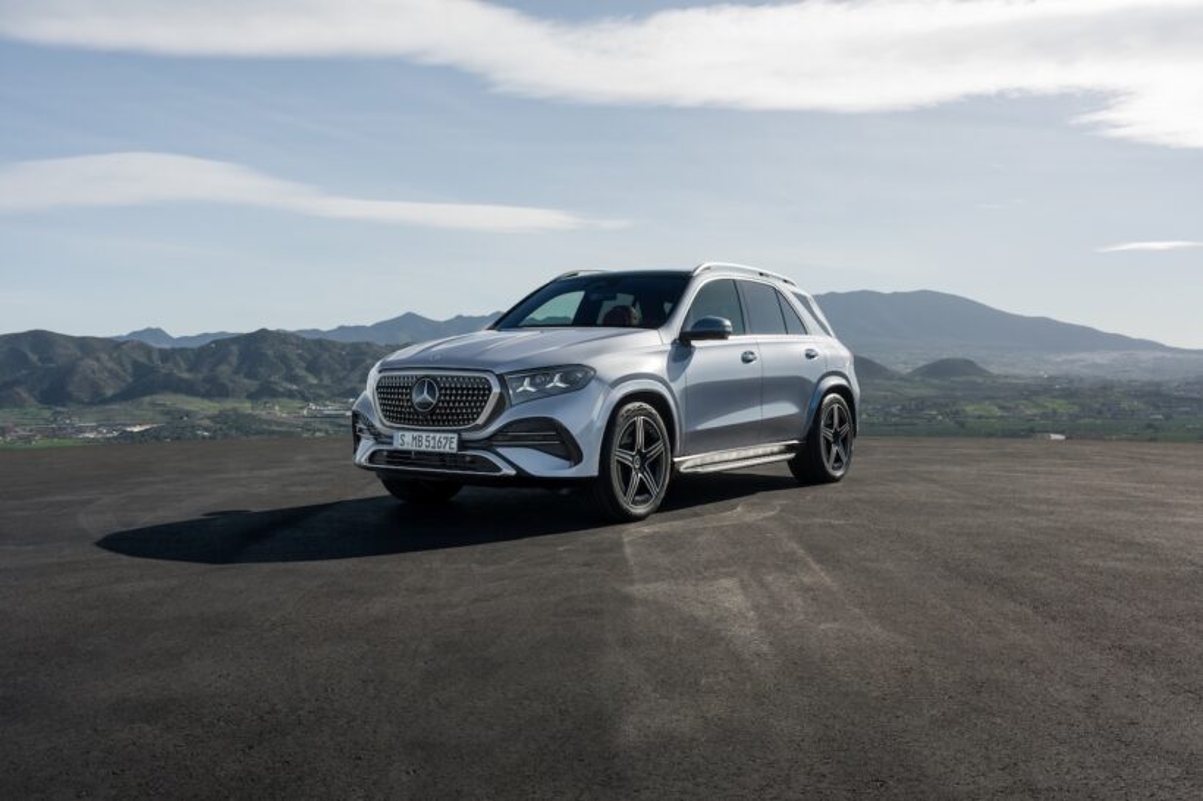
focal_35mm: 34
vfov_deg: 38.9
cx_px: 602
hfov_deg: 55.8
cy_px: 400
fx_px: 1136
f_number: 6.3
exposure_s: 1/400
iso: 100
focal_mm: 34
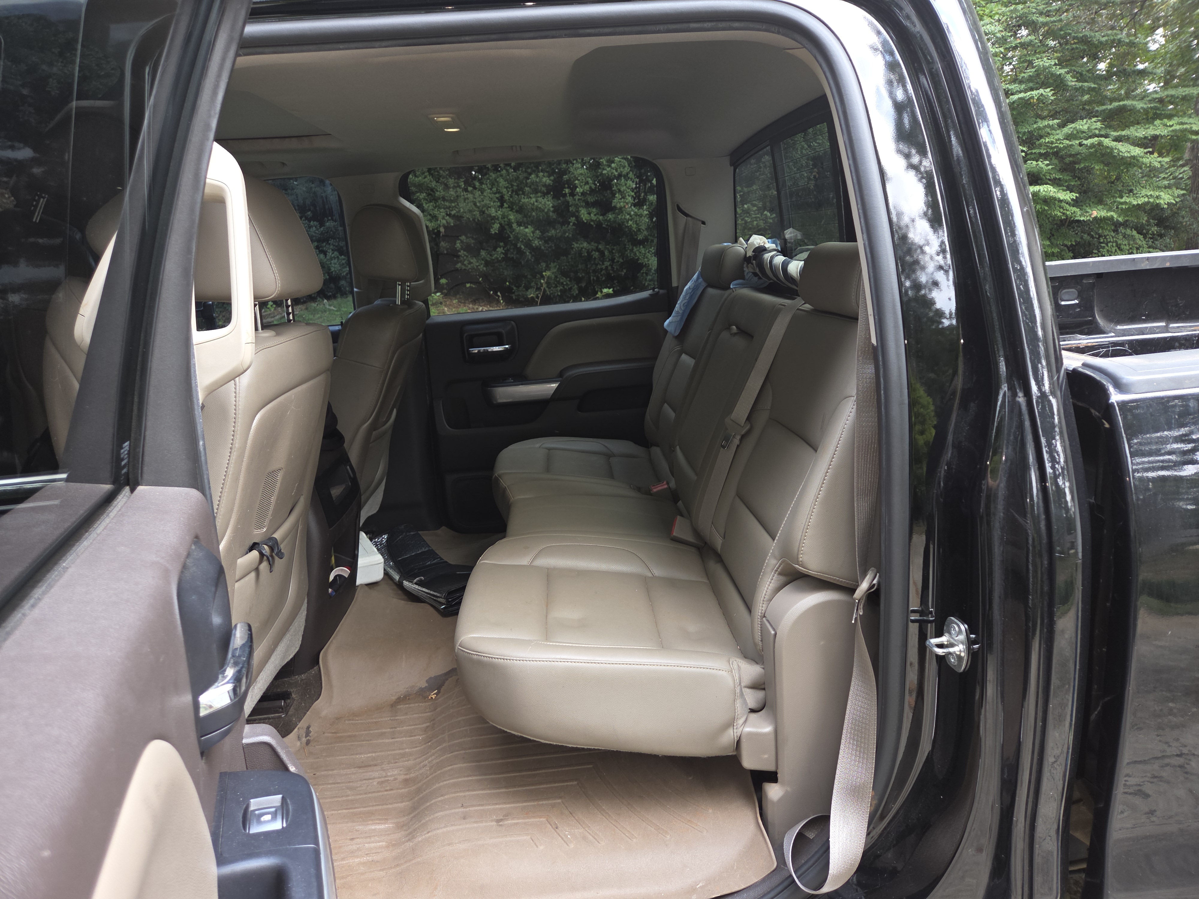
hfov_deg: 73.9
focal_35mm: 23
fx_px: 797
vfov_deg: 58.9
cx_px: 600
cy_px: 450
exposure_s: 1/60
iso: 32
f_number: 1.8
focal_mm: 5.4
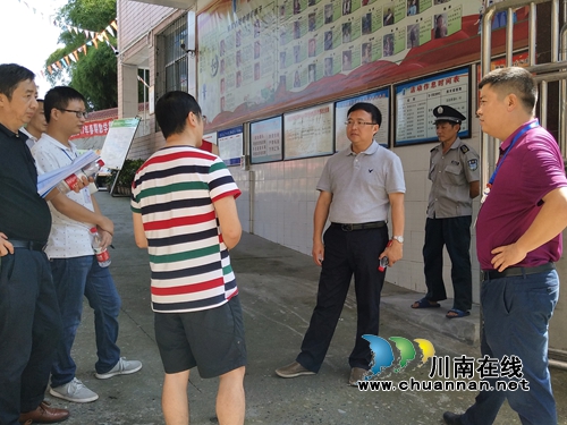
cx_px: 284
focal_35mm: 26
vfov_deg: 53.1
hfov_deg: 67.3
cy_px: 212
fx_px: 426
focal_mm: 3.88
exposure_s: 1/361
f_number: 2
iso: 125
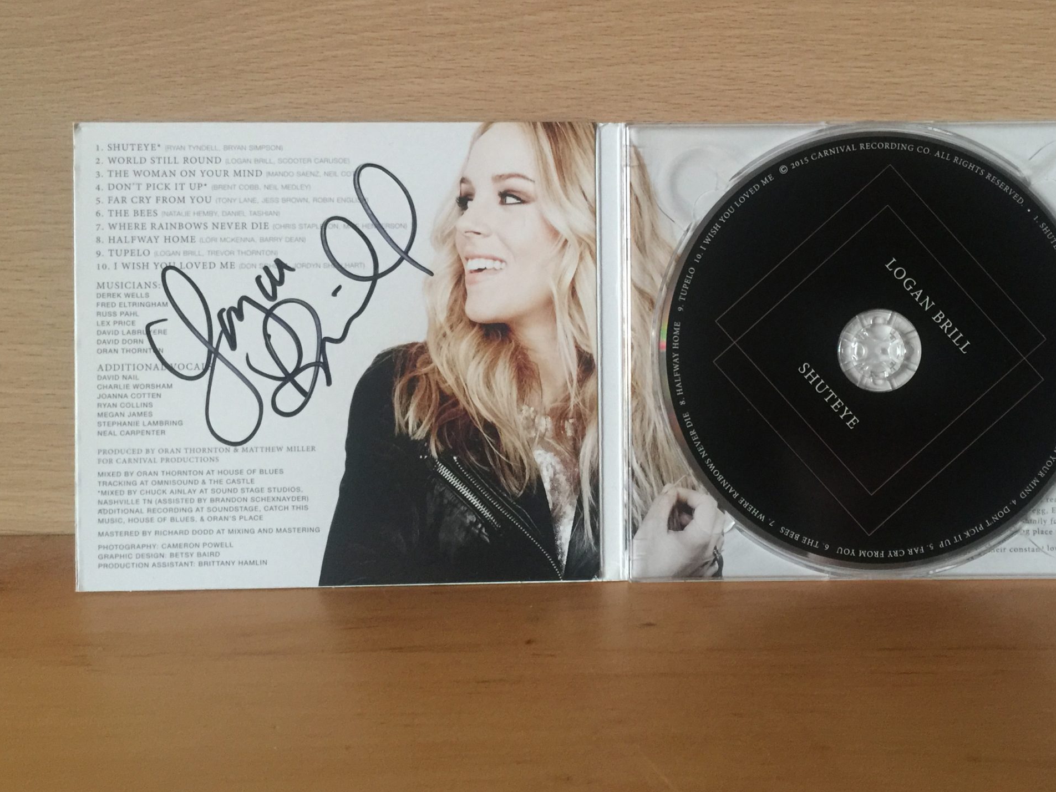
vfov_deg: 36.8
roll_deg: -0.8
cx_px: 620
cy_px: 345
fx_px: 1190
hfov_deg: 47.7
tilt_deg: -16.2
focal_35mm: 39
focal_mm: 4.15
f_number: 2.2
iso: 125
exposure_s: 1/8
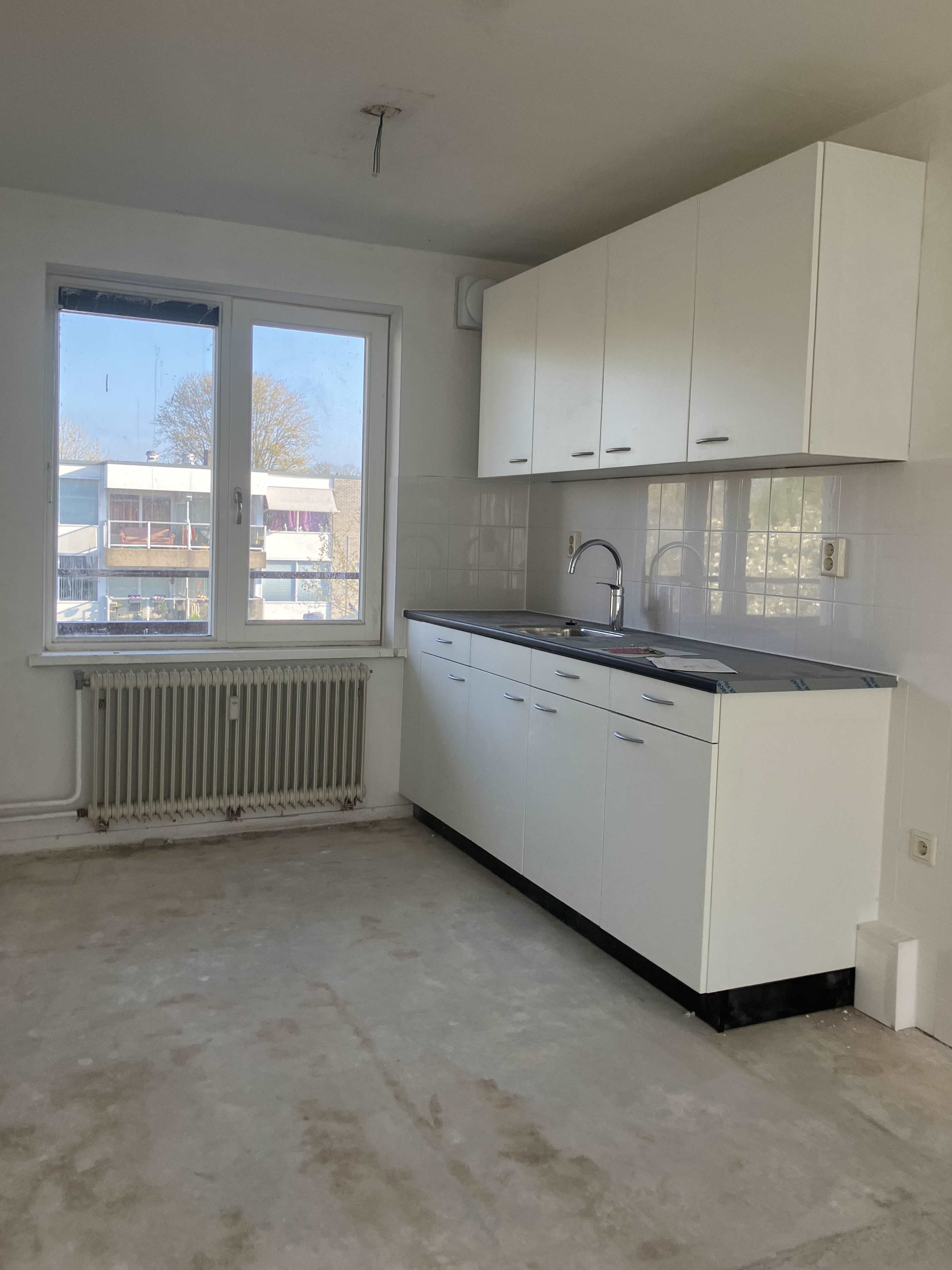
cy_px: 614
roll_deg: -1.2
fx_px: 1063
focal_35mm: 29
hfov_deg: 48.2
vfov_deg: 61.6
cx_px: 462
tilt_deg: -2.1
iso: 40
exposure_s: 1/139
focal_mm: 3.99
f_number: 1.8
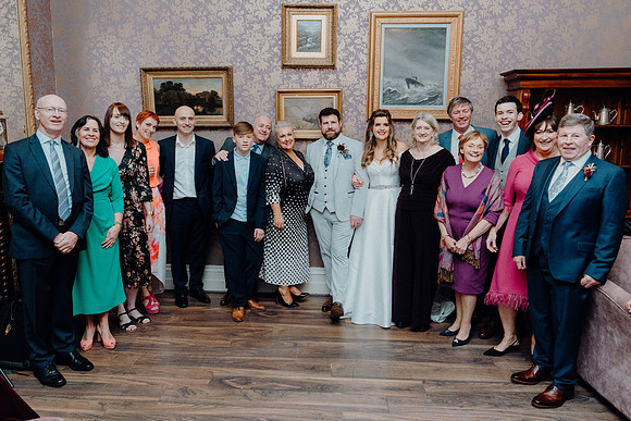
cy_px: 196
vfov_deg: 46.6
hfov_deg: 65.7
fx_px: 488
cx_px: 297
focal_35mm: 28
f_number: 5
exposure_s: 1/160
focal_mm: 24
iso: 2500
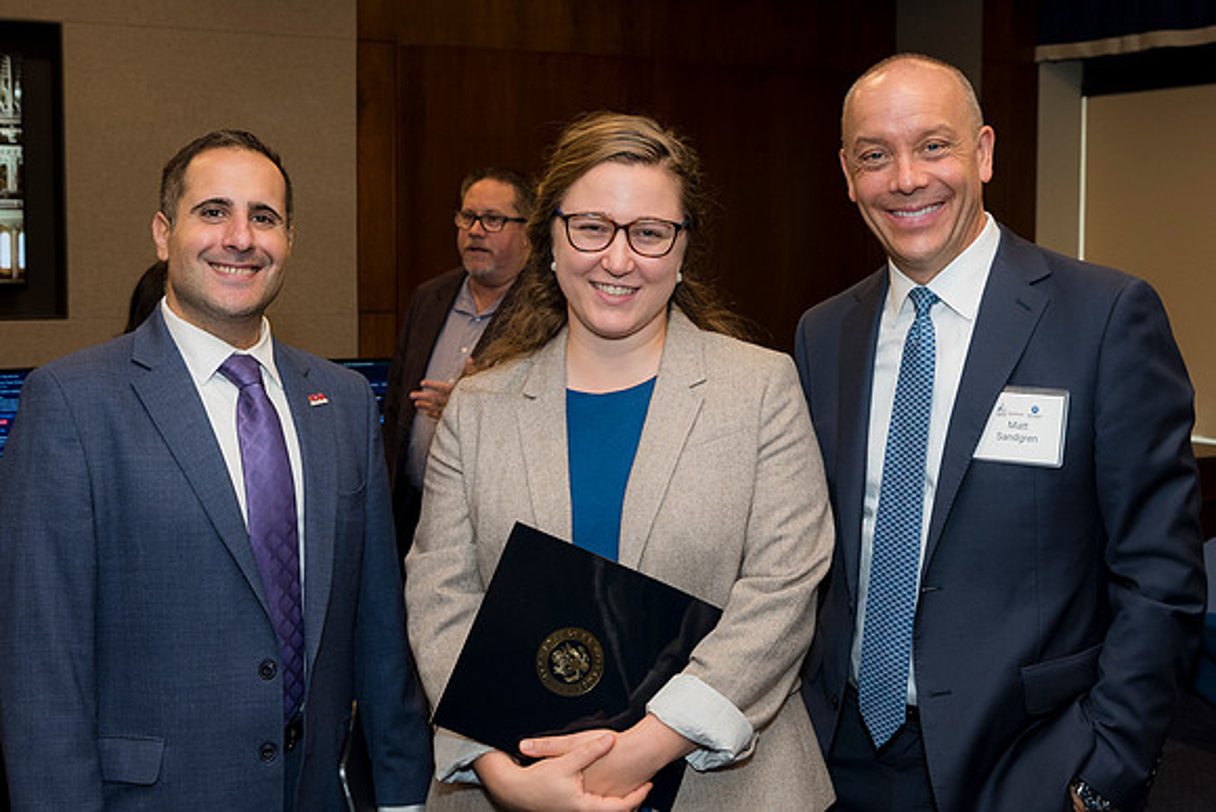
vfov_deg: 41.1
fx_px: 1081
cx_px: 608
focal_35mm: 32
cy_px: 406
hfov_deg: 58.7
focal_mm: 32
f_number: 5
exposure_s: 1/125
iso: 800
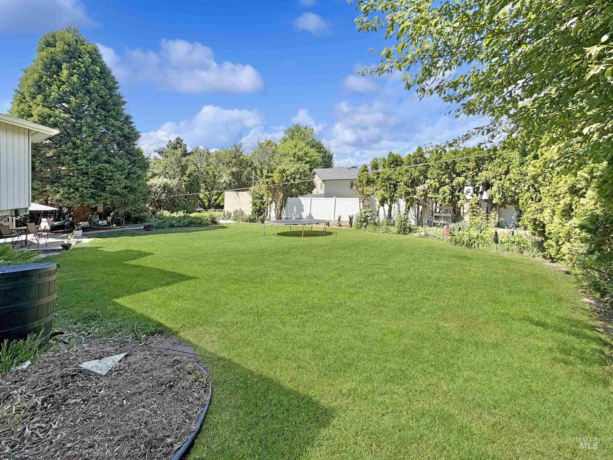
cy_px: 230
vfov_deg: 85.7
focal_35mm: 14
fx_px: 248
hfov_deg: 102.1
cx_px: 306
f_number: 2.2
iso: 32
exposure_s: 1/770
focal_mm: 2.22
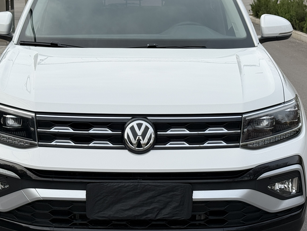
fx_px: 656
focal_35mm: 74
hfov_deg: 26.3
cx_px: 138
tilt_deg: -11.6
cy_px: 110
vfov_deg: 19.9
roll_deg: +0.4
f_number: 1.78
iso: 64
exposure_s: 1/1429
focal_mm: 6.76
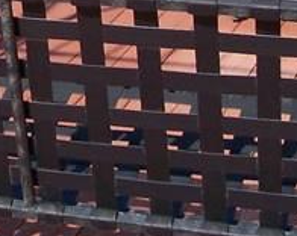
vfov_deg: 7.6
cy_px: -262
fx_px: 1702
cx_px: -203
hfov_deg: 9.6
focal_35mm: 194
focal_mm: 8
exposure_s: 1/500
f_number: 4.8
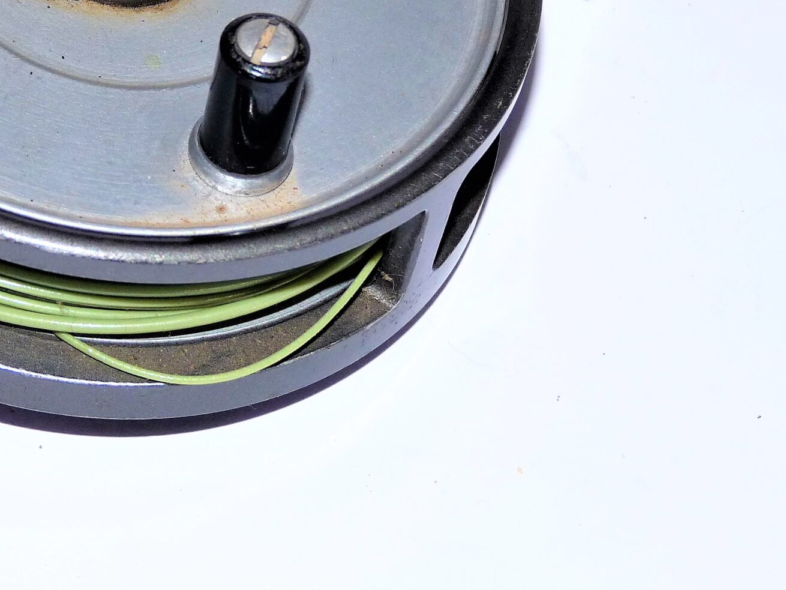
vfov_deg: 8.7
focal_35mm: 170
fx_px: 3861
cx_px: 86
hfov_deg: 11.6
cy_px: 74
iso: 100
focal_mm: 15.5
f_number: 3.4
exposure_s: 1/40
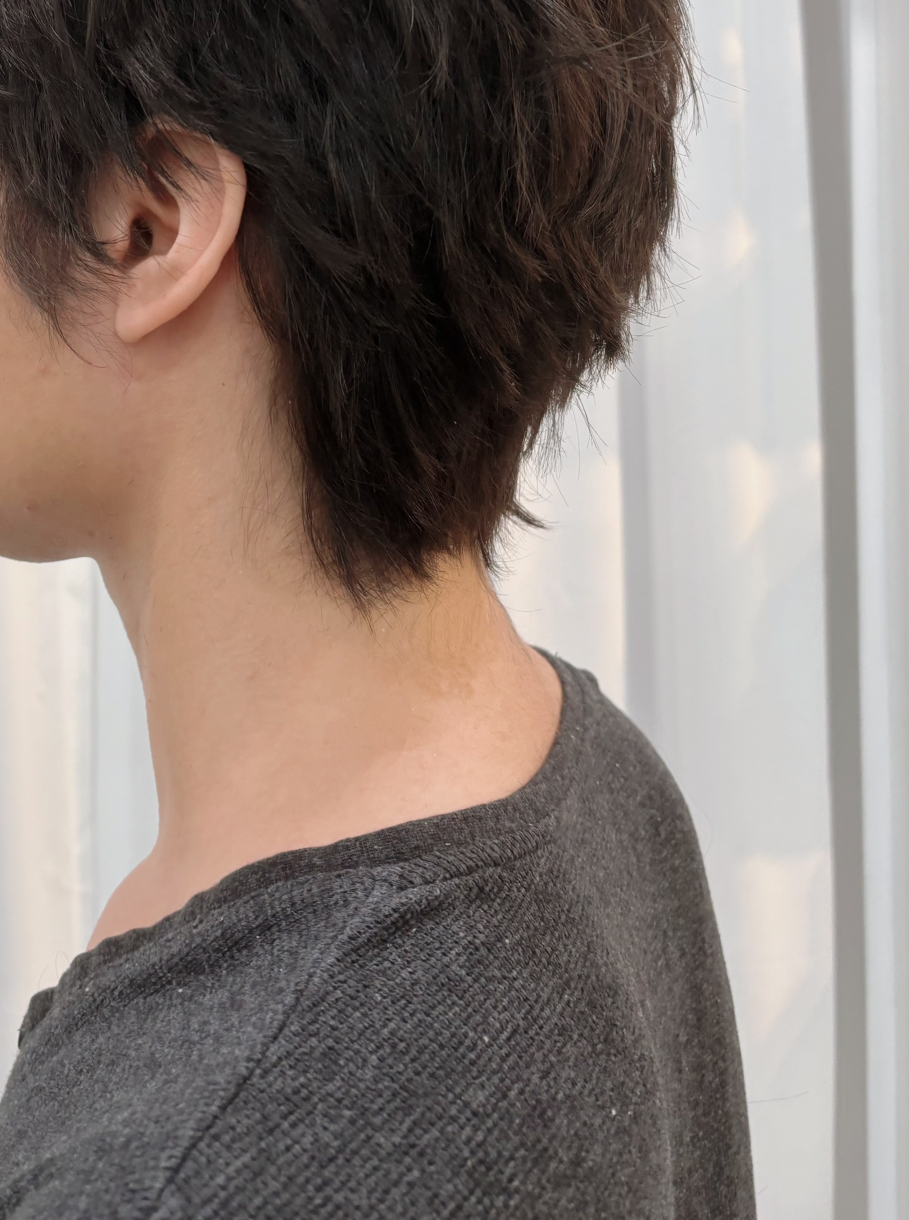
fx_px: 1371
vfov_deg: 46.4
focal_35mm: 39
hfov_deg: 35.9
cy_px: 323
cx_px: 240
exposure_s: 1/60
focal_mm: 5.96
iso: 100
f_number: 1.6
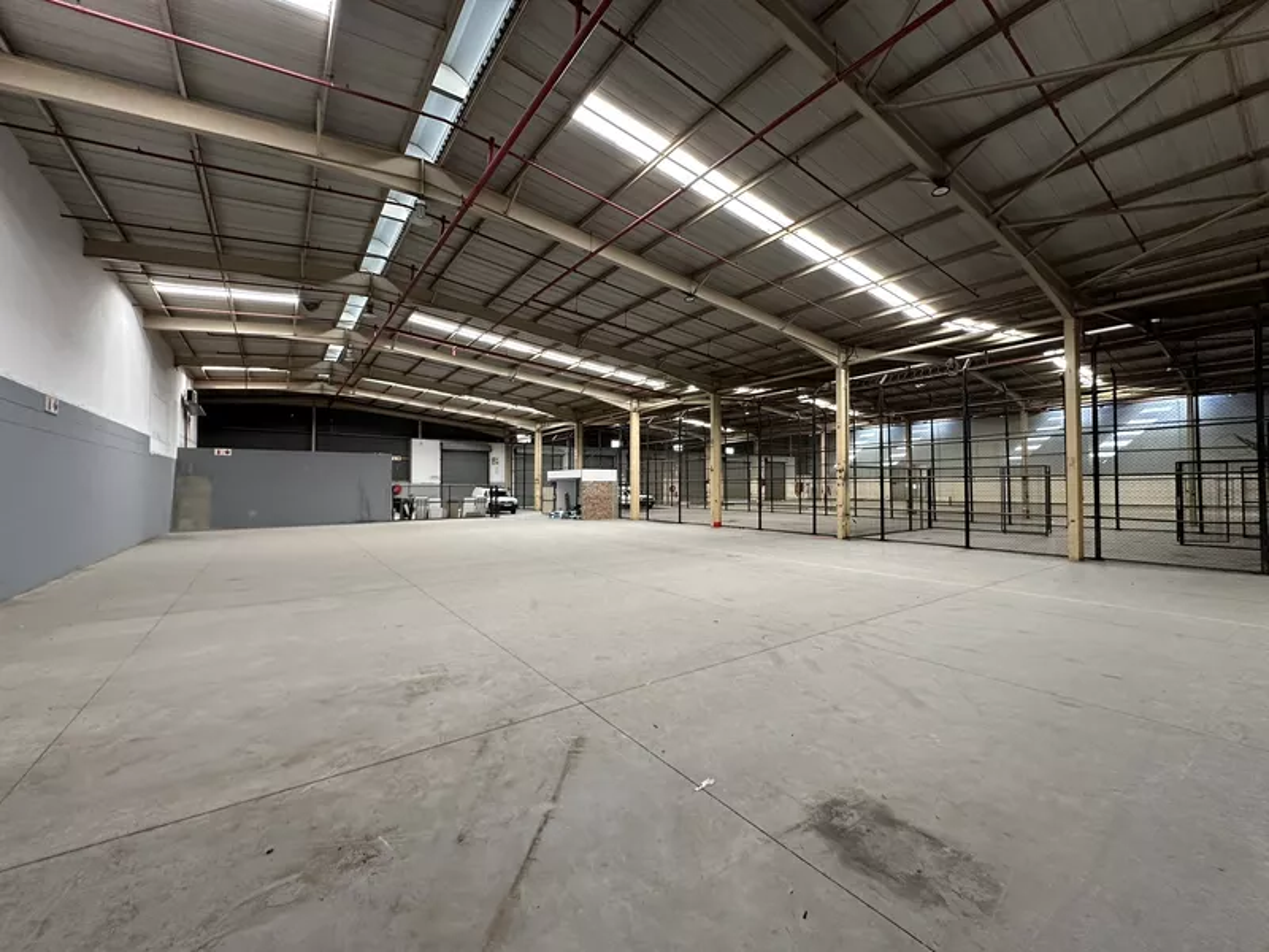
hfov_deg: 102.1
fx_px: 513
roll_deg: +0.4
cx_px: 634
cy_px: 476
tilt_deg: +1.8
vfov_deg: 85.7
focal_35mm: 14
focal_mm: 2.22
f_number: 2.2
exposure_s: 1/100
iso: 200
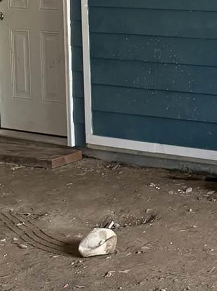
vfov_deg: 16.3
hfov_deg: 11.4
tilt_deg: -2.3
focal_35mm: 117
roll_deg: -1.0
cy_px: -34
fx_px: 979
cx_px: 428
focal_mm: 6.76
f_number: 1.78
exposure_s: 1/121
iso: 200
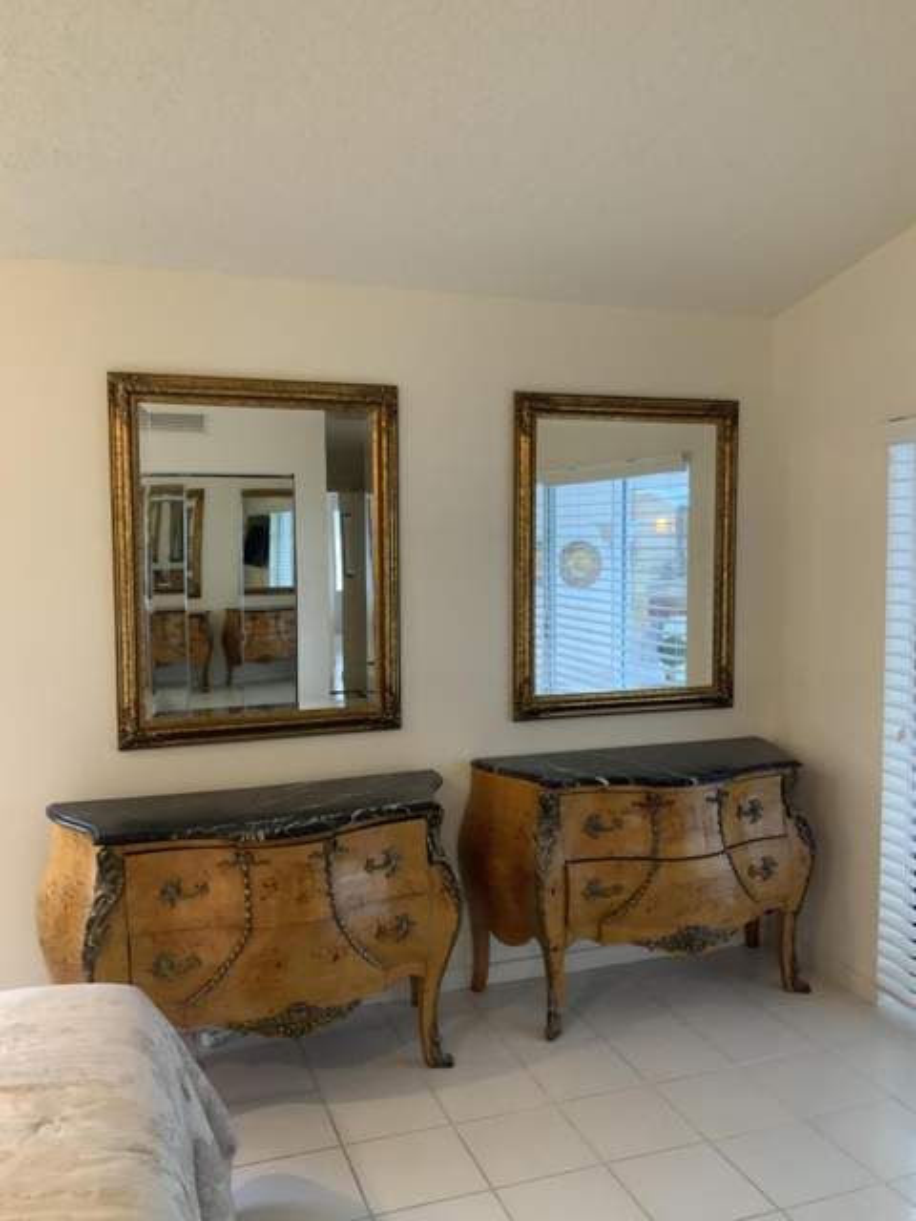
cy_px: 610
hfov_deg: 48.2
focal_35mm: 29
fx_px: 1023
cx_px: 458
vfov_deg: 61.7
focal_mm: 3
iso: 160
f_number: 1.8
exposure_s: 1/60
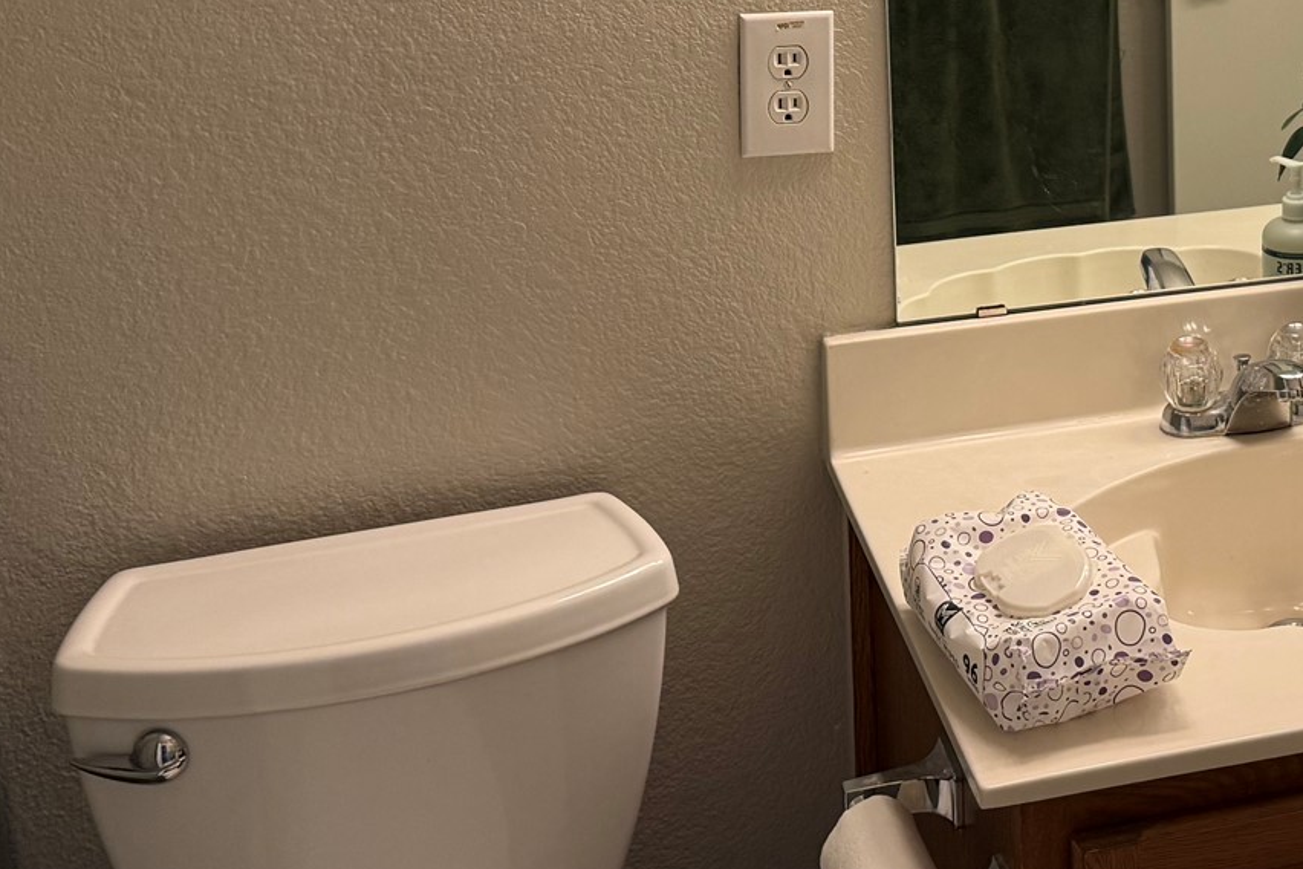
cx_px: 1086
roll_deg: +1.3
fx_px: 2171
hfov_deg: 32.3
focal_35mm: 60
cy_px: -14
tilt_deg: -7.8
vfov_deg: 21.8
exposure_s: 1/120
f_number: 1.78
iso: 160
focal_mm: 6.76
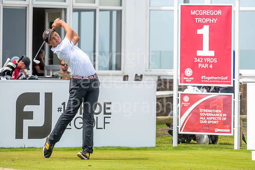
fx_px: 2125
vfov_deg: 4.6
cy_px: 85
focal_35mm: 300
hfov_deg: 6.9
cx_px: 128
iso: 200
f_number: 7.1
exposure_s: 1/1000
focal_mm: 300
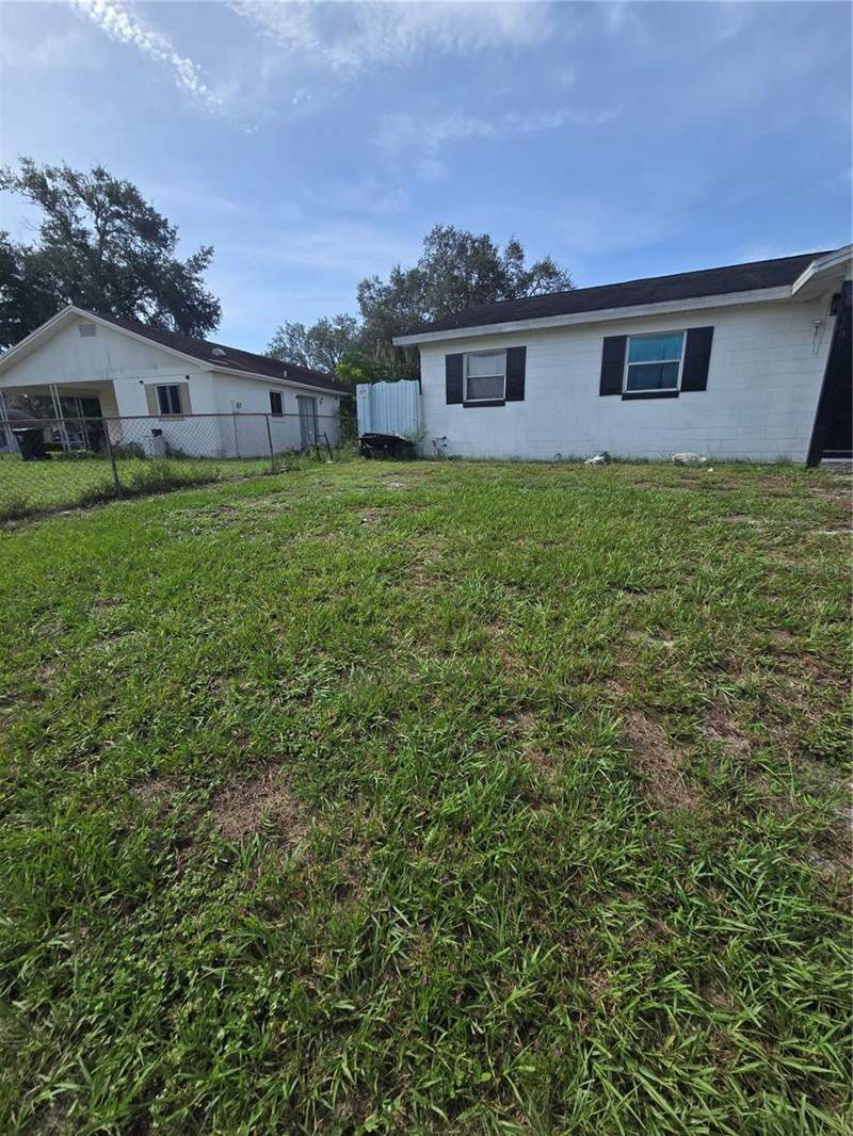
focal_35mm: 13
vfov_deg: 106.2
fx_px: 427
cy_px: 568
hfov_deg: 89.9
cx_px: 426
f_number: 2.2
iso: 50
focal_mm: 2.2
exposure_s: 1/2071
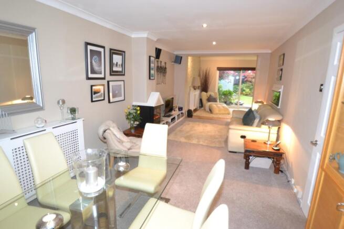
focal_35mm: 18
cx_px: 172
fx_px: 172
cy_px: 114
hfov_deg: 90.0
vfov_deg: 67.4
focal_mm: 12
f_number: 3.8
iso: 1100
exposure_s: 1/60
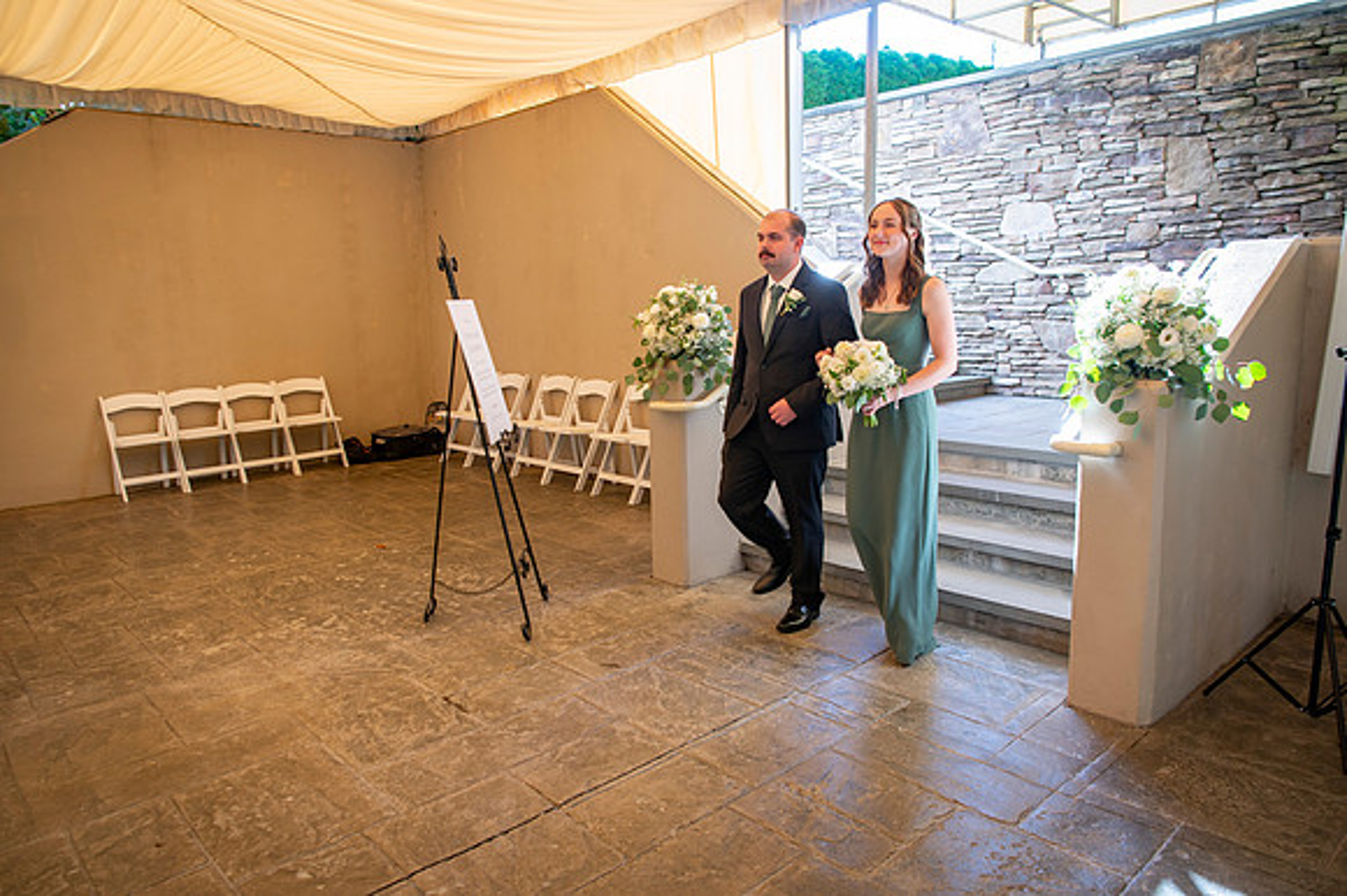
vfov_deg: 52.7
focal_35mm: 24
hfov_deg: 73.3
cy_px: 448
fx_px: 905
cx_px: 674
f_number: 4
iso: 200
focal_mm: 24
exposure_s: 1/100
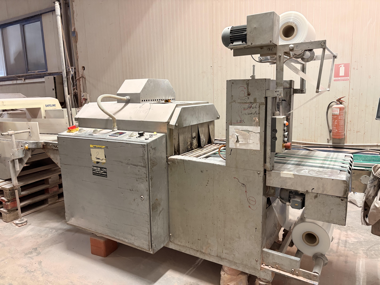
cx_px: 190
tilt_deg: -8.4
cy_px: 142
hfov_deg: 67.3
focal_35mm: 26
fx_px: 285
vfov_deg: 53.1
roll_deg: +1.2
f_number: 1.6
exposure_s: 1/50
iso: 250
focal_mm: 5.96
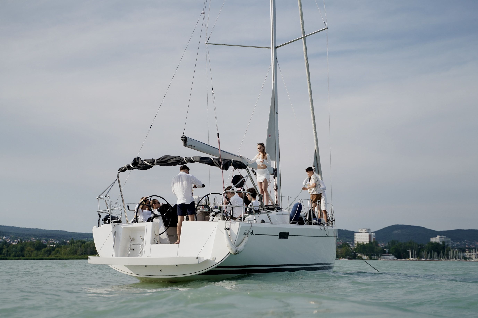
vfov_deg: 23.7
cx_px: 239
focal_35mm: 57
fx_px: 756
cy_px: 159
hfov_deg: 35.1
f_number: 2.8
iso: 125
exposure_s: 1/3200
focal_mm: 57
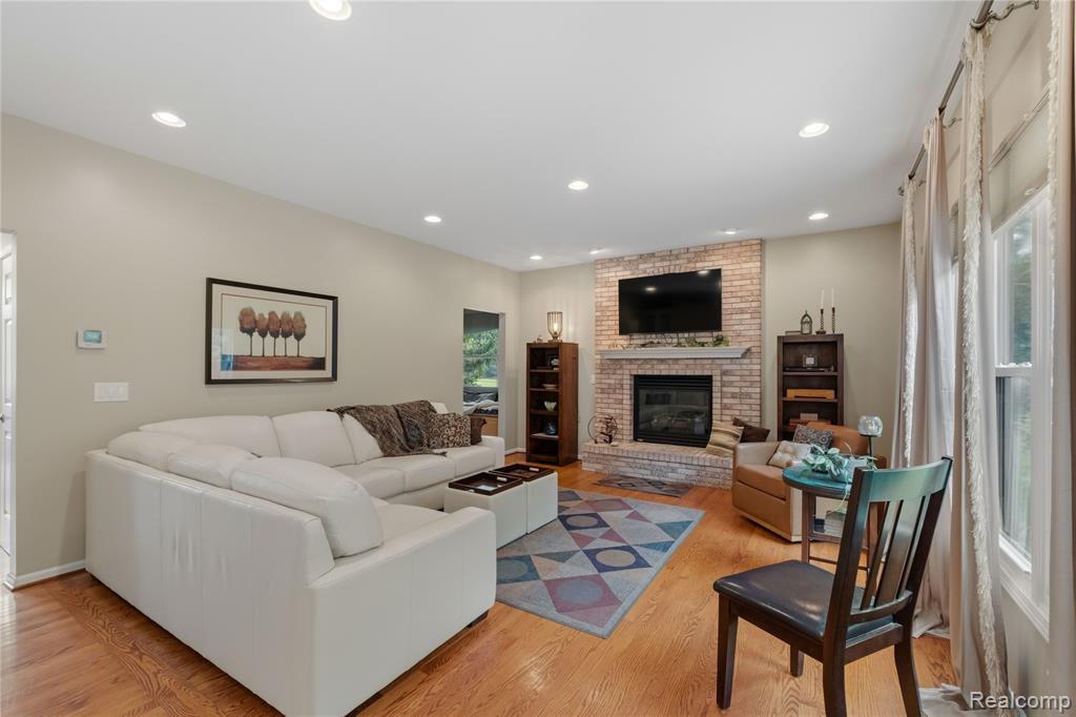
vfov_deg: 77.3
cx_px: 538
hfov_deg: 100.4
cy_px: 358
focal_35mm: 15
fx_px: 448
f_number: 8
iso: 800
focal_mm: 10
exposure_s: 1/2
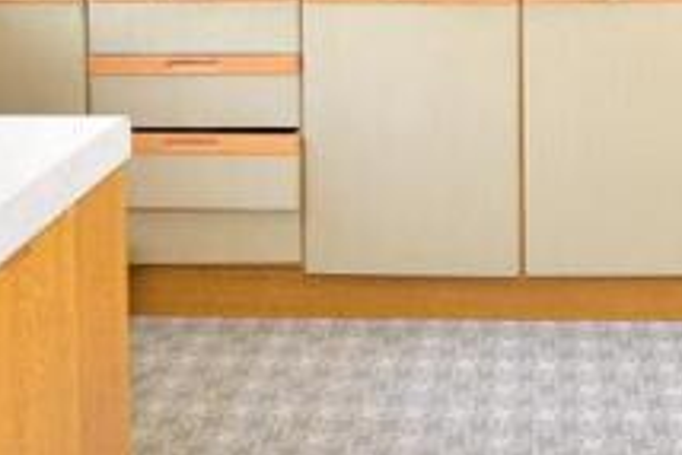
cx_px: 504
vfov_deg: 24.2
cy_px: -189
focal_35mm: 46
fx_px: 872
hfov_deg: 41.6
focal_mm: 10
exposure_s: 1/8
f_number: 5
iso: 200
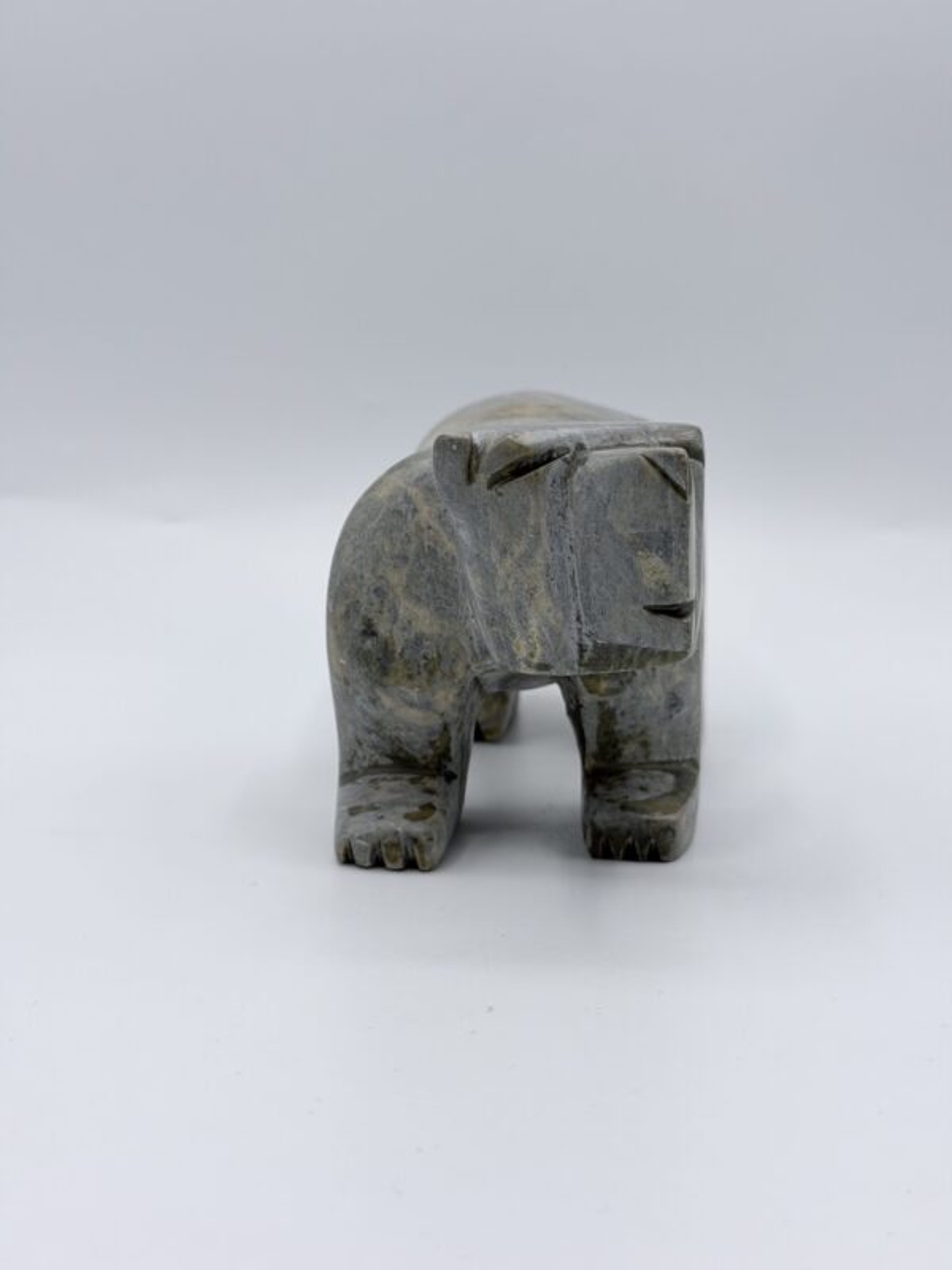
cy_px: 635
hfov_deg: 30.3
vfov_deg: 39.7
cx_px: 476
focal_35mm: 48
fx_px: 1760
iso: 80
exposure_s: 1/1608
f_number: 1.78
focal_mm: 6.76
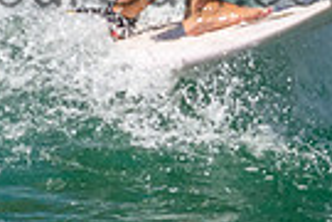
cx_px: 178
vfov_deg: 0.3
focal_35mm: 4720
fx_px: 43525
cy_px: -27
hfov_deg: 0.4
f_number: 11
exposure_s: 1/2000
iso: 1100
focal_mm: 800
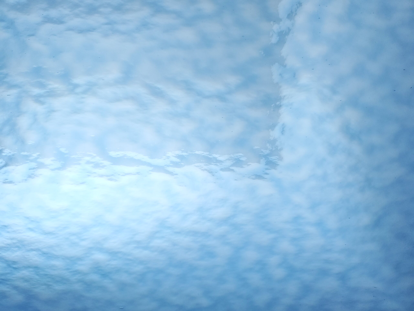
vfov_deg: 53.1
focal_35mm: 26
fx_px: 311
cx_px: 207
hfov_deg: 67.3
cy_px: 156
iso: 80
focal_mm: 4.3
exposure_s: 1/90
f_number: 1.5
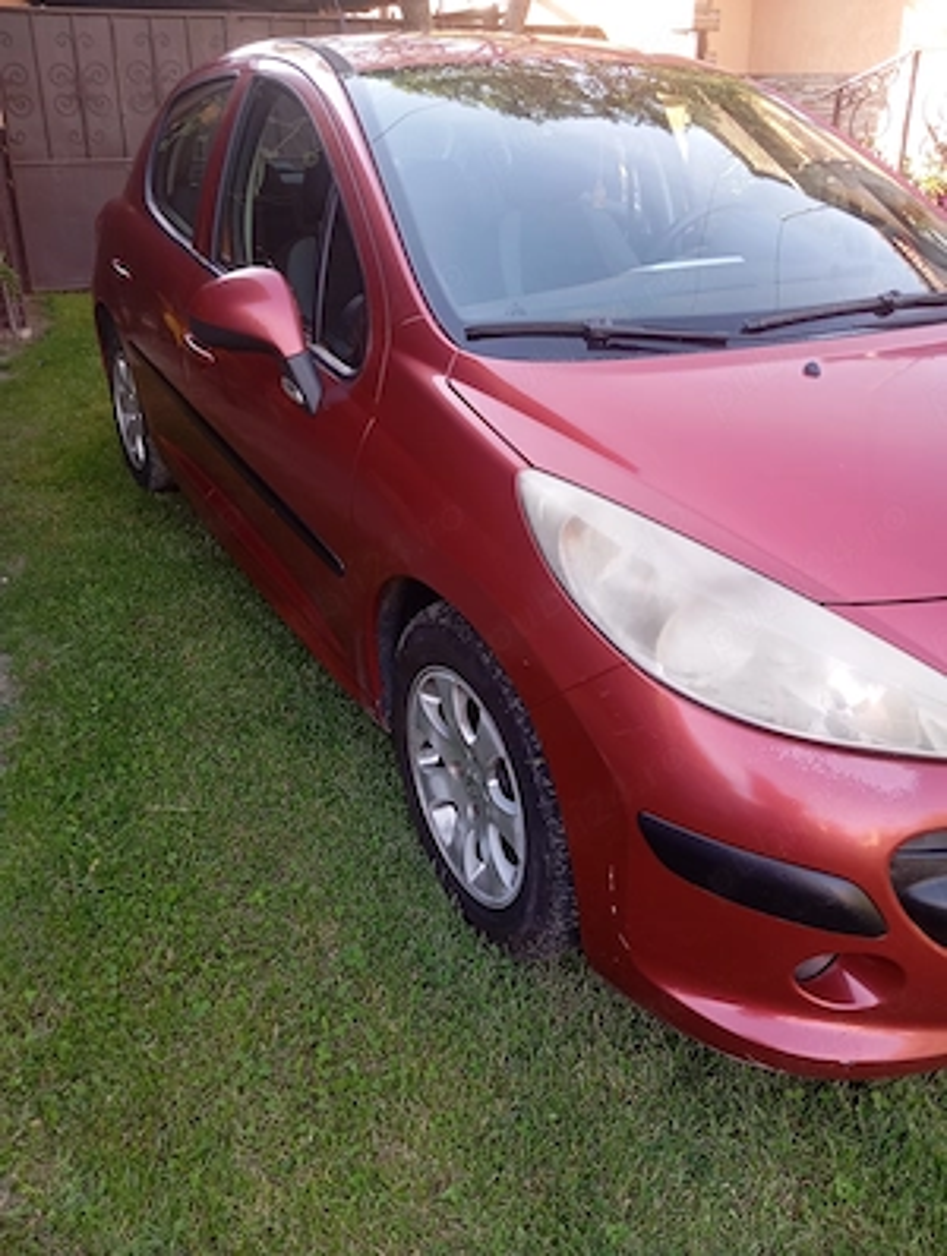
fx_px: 1018
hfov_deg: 49.9
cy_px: 628
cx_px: 474
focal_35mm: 28
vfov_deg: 63.4
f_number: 1.8
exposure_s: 1/100
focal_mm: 4.22
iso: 322
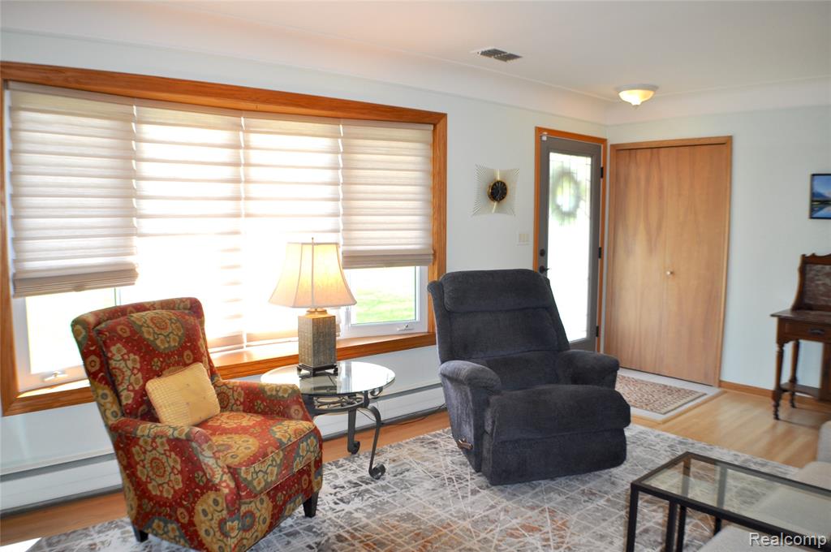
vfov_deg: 39.9
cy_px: 276
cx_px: 416
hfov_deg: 57.3
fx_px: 761
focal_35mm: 33
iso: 360
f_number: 4
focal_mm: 22
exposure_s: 1/125
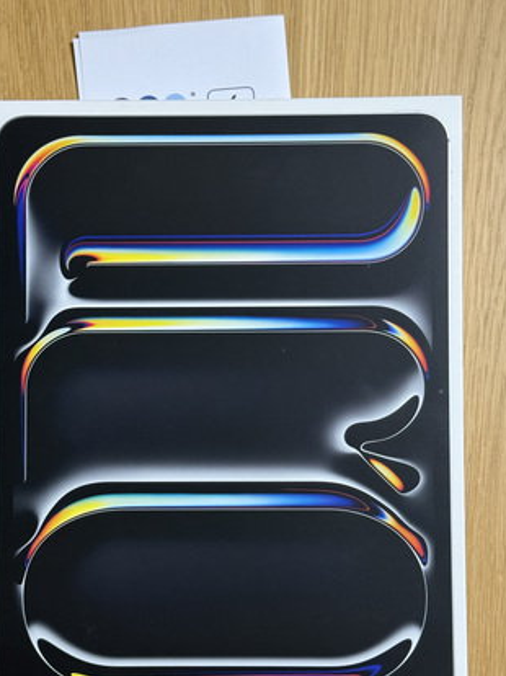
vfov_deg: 33.2
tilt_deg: -87.2
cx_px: 221
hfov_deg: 25.2
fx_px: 1132
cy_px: 392
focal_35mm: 58
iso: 160
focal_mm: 6.76
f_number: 1.78
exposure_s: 1/50
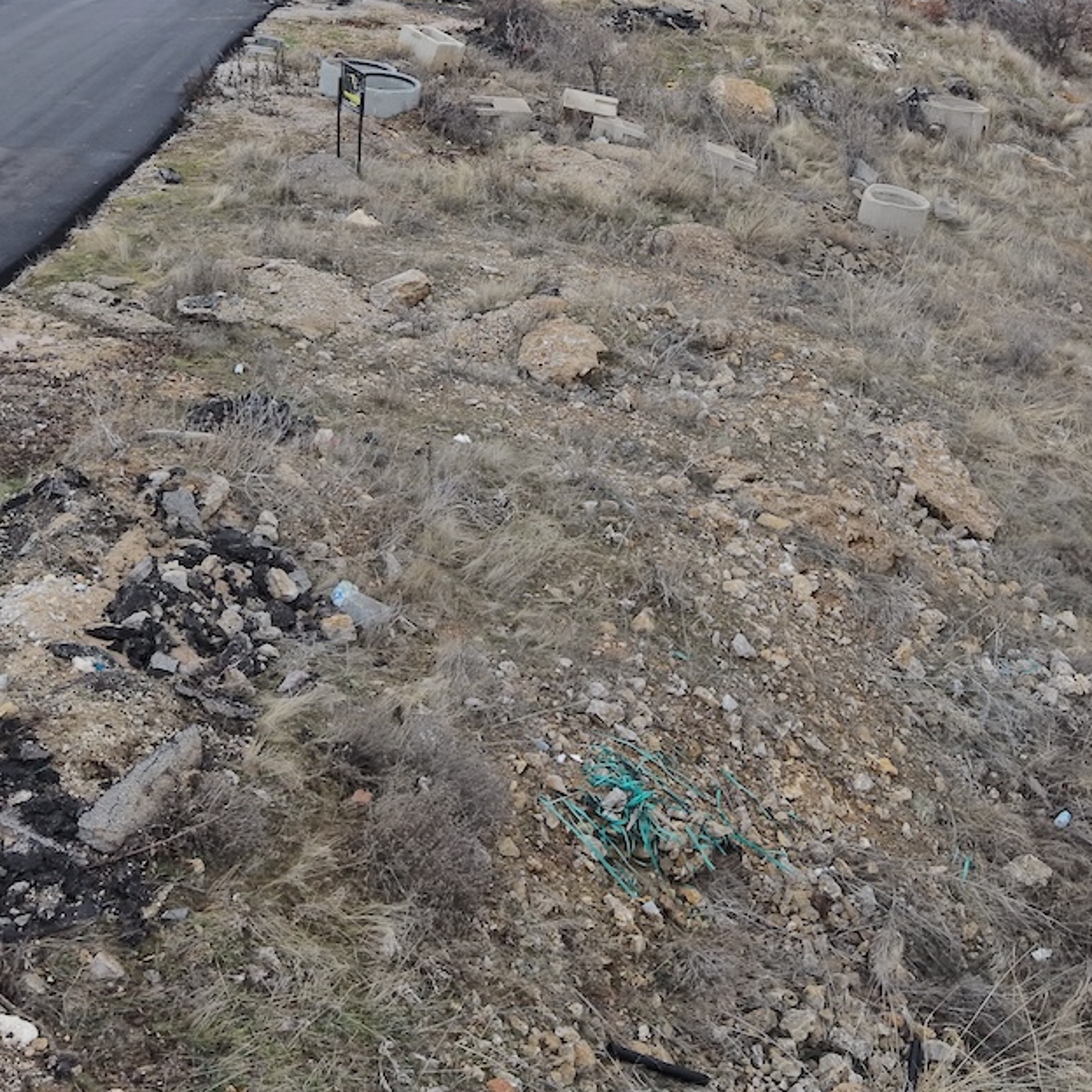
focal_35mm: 53
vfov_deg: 31.5
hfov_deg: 31.9
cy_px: 241
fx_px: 1892
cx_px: 727
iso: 200
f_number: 1.8
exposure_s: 1/350
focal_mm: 8.67
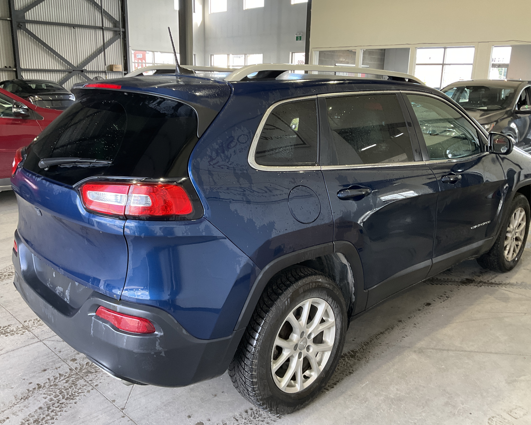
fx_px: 487
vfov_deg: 47.1
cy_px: 207
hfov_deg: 57.2
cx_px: 256
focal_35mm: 31
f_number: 1.8
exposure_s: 1/73
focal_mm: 3
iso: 64
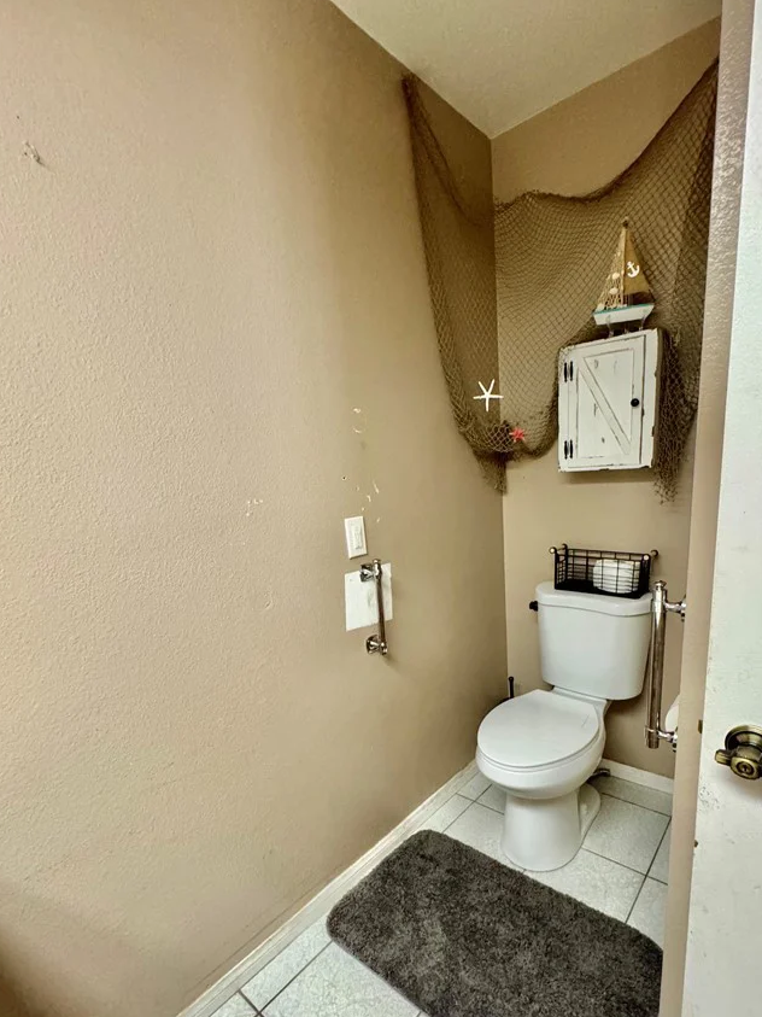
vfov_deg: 90.3
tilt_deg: -13.0
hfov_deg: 74.4
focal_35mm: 17
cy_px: 589
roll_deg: +3.2
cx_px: 427
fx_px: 499
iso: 640
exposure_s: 1/60
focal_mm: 2.22
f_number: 2.2
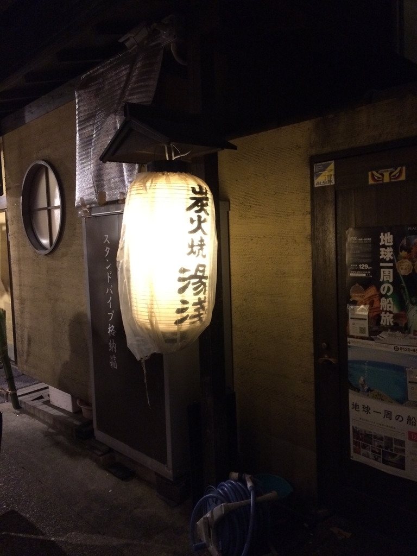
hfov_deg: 48.2
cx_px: 208
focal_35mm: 29
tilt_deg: -5.4
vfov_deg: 61.7
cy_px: 278
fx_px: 466
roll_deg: +2.0
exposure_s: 1/24
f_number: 2.2
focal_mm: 4.15
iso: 320
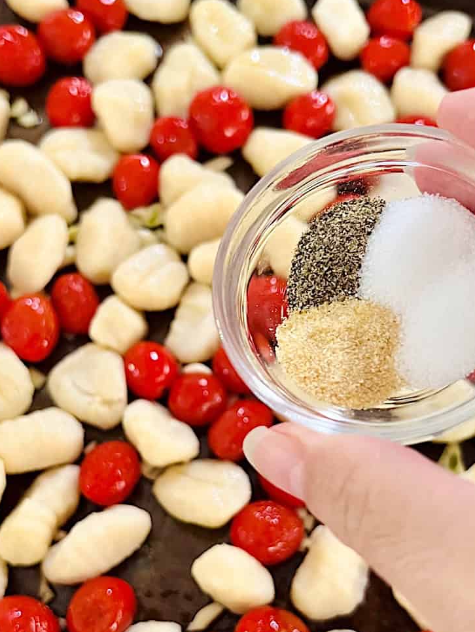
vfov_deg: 43.7
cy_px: 369
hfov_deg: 33.6
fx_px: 786
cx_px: 207
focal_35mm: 43
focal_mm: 5.7
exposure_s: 1/60
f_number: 1.5
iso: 400
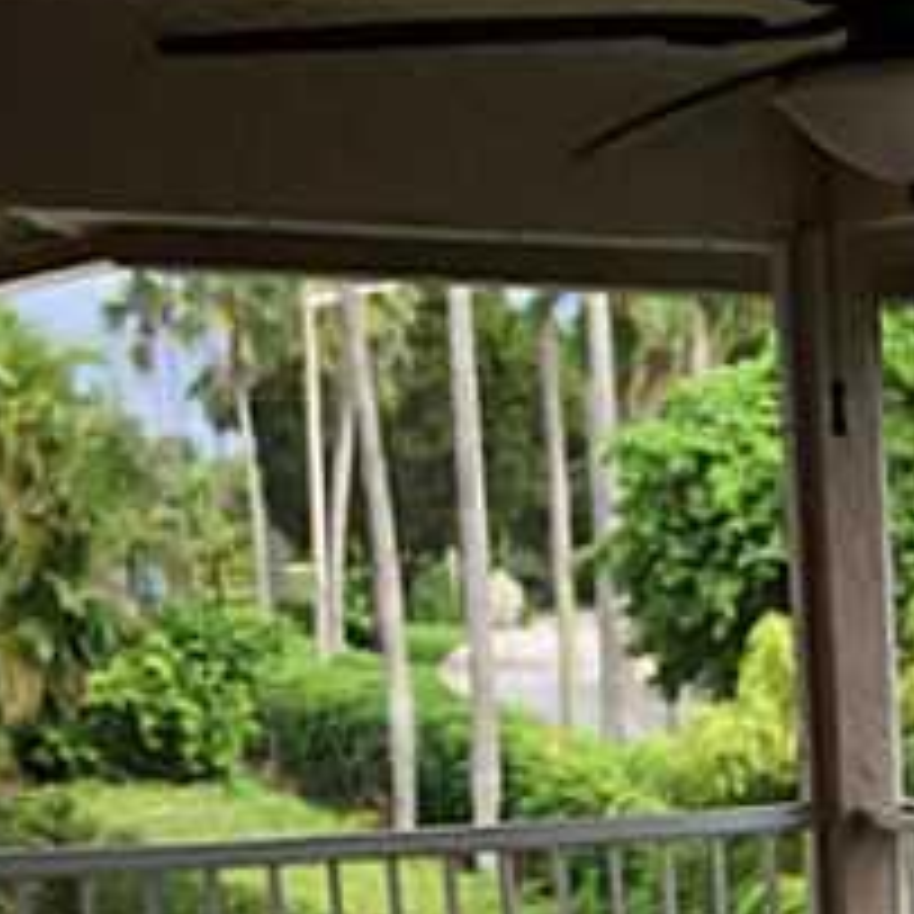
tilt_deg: -12.3
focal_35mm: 101
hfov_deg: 15.6
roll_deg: +0.0
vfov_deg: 16.2
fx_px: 3017
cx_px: 1459
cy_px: 1211
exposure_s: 1/347
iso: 32
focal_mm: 4.15
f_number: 2.2
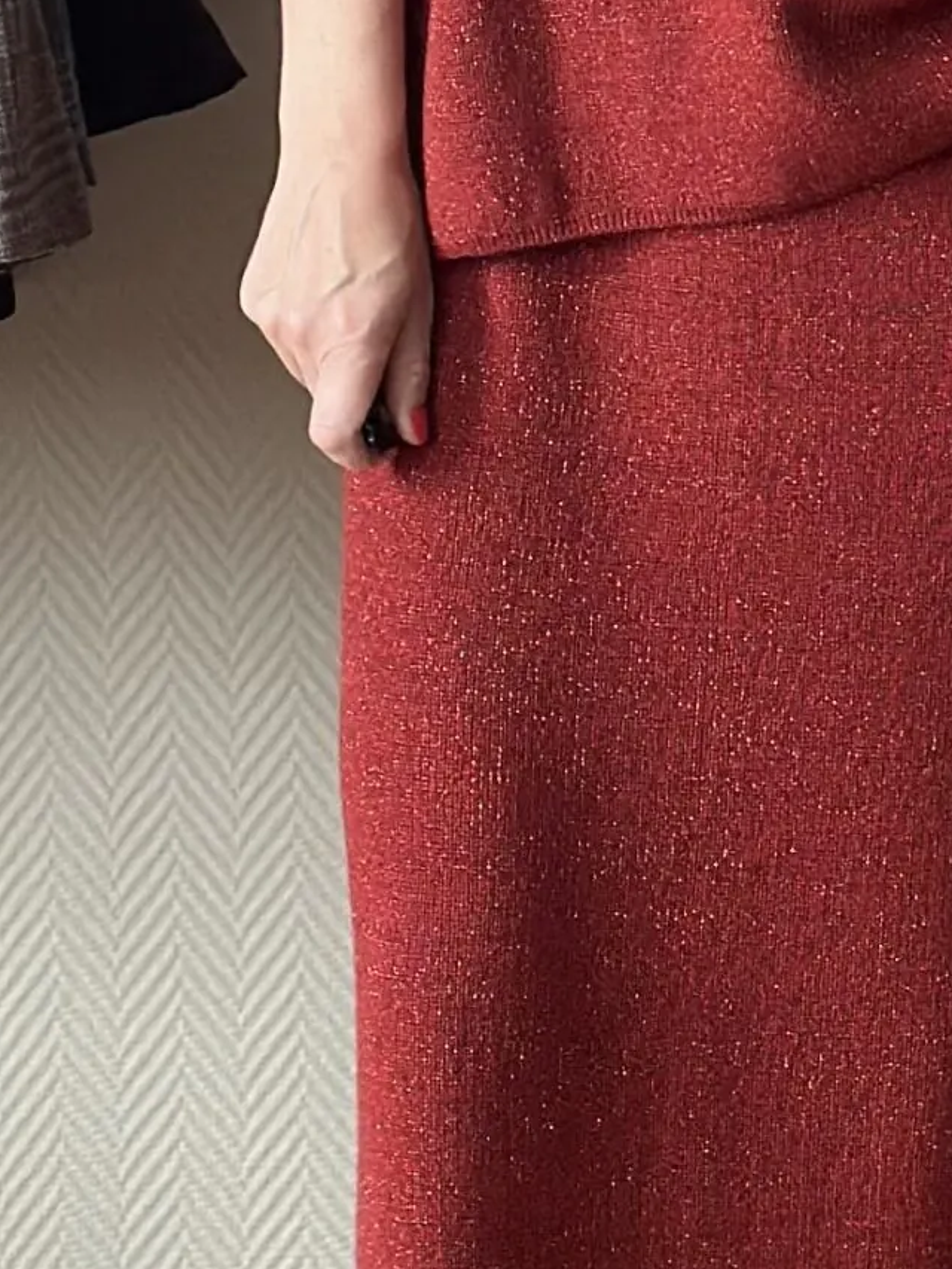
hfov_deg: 10.3
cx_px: 836
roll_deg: -0.8
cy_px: 594
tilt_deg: -16.6
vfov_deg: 13.7
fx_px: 5279
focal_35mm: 144
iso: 250
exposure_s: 1/60
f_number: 1.78
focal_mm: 6.86
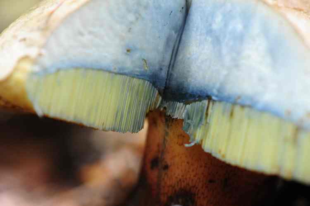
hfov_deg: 19.5
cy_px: 103
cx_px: 155
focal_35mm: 105
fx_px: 904
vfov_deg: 13.0
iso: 2500
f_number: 8
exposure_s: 1/50
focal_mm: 105
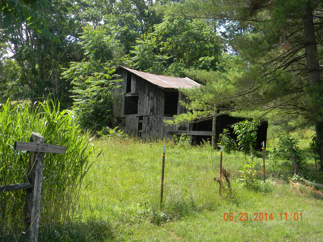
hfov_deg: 40.4
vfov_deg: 30.9
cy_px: 121
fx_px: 439
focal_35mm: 47
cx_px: 162
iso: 80
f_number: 3.9
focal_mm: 8.6
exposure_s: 1/267
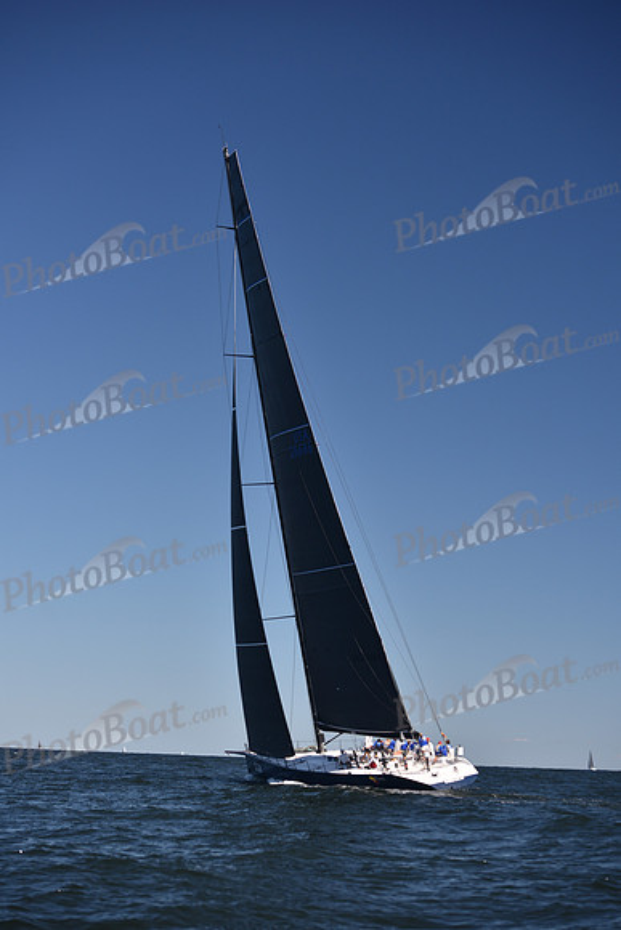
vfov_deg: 28.8
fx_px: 1810
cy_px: 465
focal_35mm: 70
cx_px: 310
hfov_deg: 19.5
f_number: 4
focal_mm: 70
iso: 200
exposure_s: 1/1000
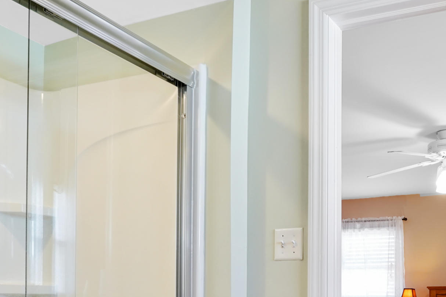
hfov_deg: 44.1
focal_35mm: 42
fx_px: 520
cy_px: 310
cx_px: 360
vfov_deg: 29.4
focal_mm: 17
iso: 1250
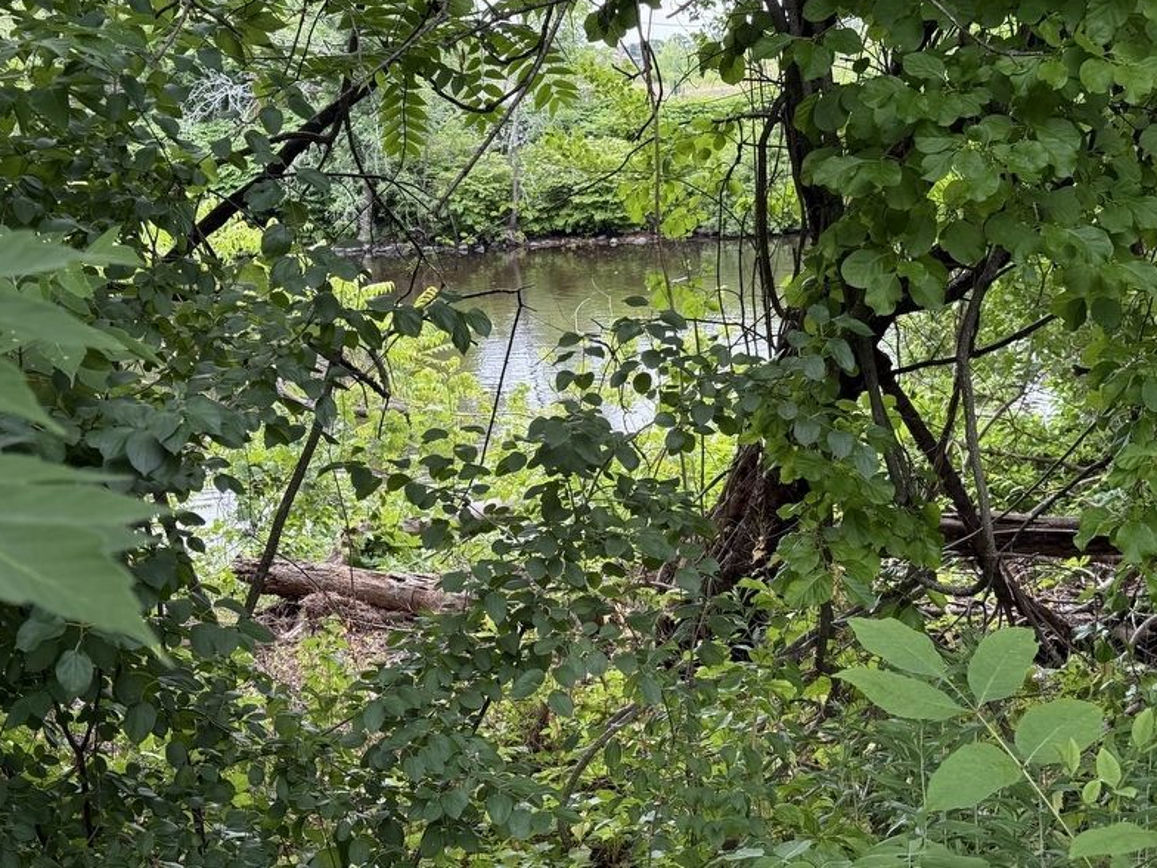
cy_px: 427
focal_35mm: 49
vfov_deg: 29.7
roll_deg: +2.3
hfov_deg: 38.9
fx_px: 1638
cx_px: 584
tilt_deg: -11.0
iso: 80
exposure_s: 1/346
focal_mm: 6.76
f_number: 1.78
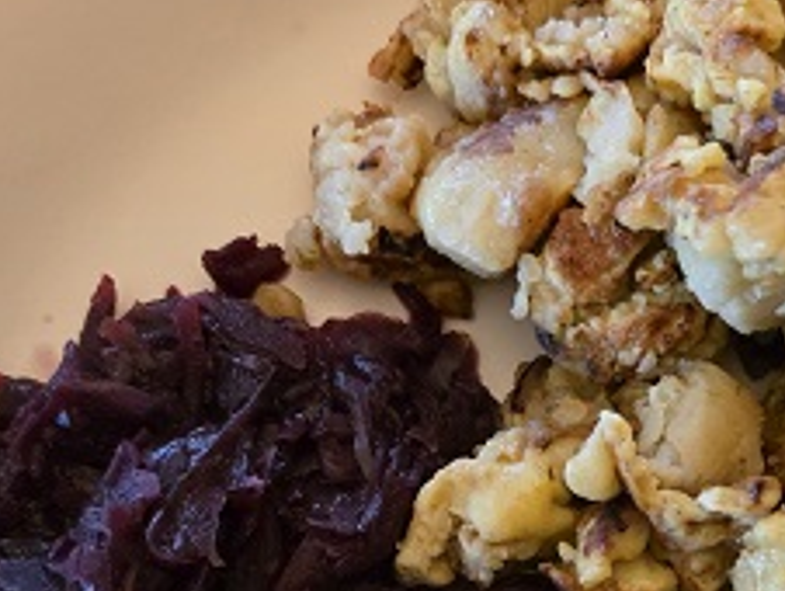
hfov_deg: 30.8
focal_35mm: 61
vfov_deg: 22.8
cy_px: 633
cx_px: 632
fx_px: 1385
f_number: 1.7
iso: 2000
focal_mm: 6.3
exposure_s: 1/120
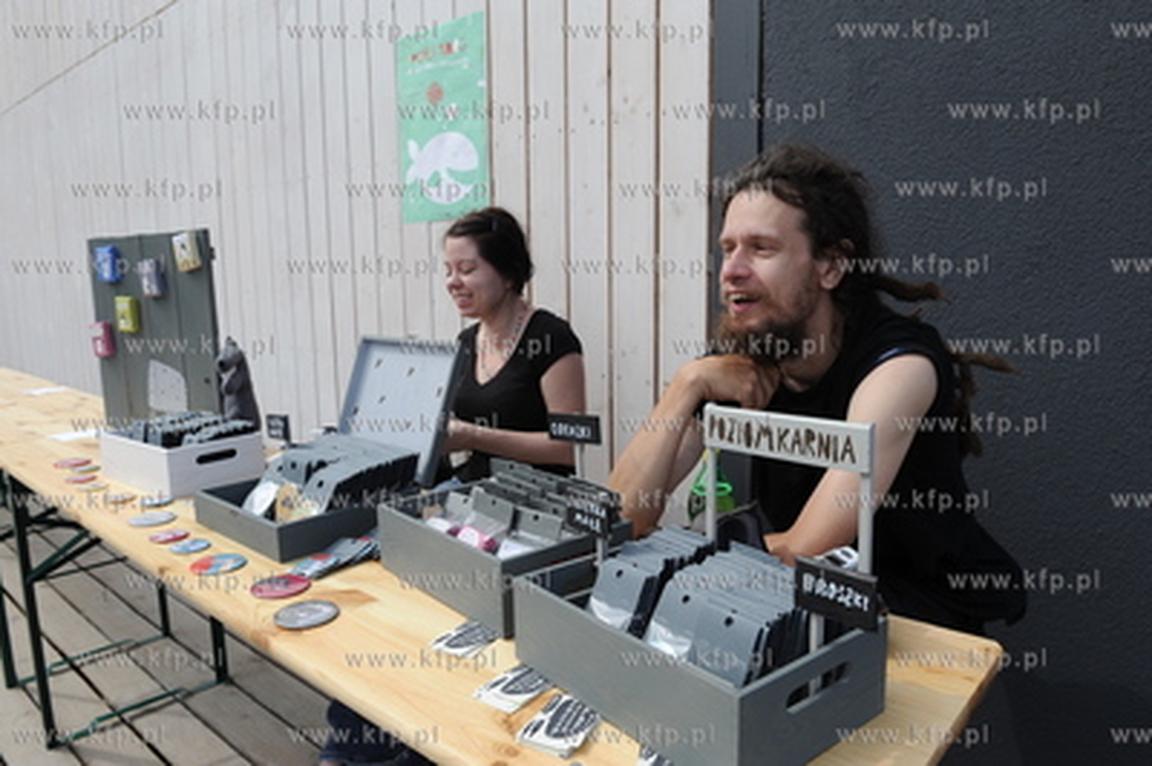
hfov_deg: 73.8
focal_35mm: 24
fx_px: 767
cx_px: 576
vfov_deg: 53.1
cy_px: 383
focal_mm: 24
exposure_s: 1/400
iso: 400
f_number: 10
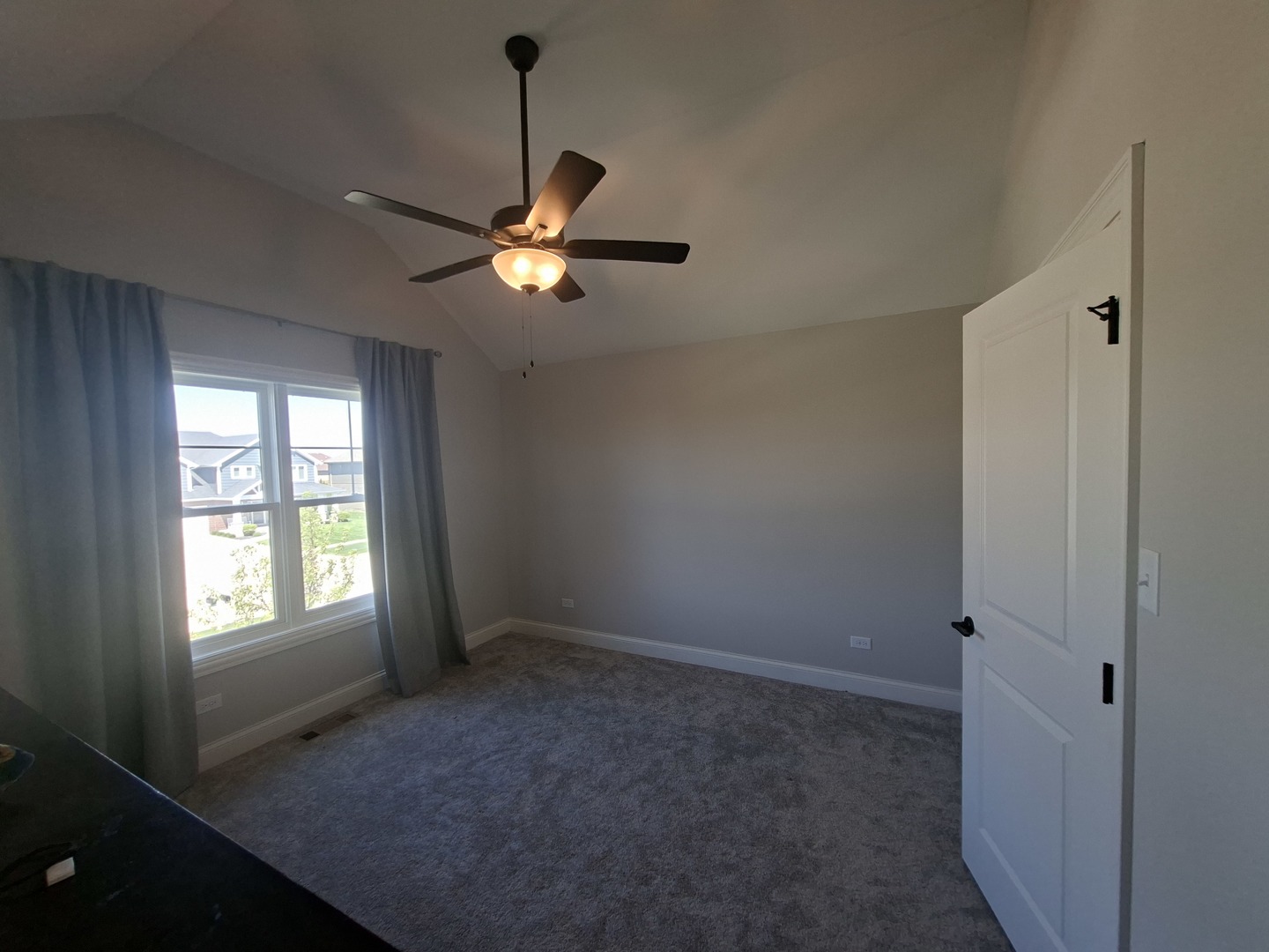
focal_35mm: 13
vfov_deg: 89.9
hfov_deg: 106.2
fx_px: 477
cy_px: 476
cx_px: 634
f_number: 2.2
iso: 40
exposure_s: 1/40
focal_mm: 1.74
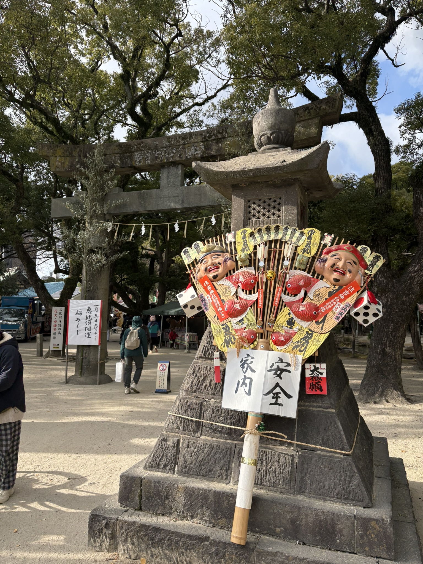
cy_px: 282
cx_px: 212
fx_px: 424
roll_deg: -0.9
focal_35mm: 26
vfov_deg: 67.3
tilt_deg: +4.0
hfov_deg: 53.1
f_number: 1.6
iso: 50
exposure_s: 1/1667
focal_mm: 5.96
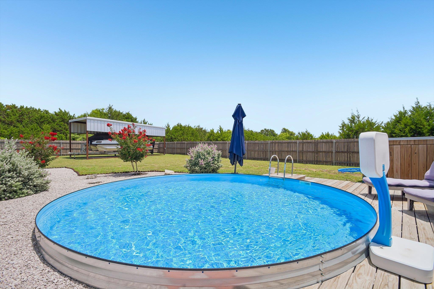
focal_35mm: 15
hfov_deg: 100.4
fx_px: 181
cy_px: 144
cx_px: 217
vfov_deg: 77.3
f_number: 8
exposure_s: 1/1250
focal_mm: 10
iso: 400
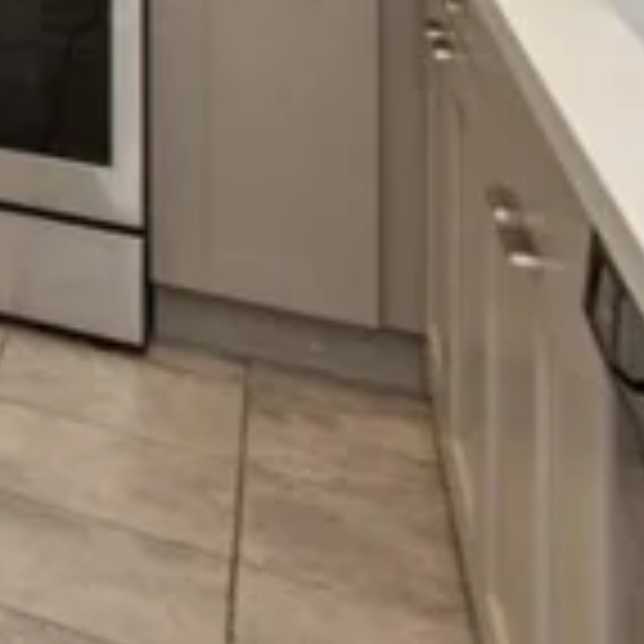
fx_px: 1473
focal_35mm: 70
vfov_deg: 20.5
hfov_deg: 13.4
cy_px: -360
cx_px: -1058
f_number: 5.6
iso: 640
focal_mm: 14
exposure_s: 1/125
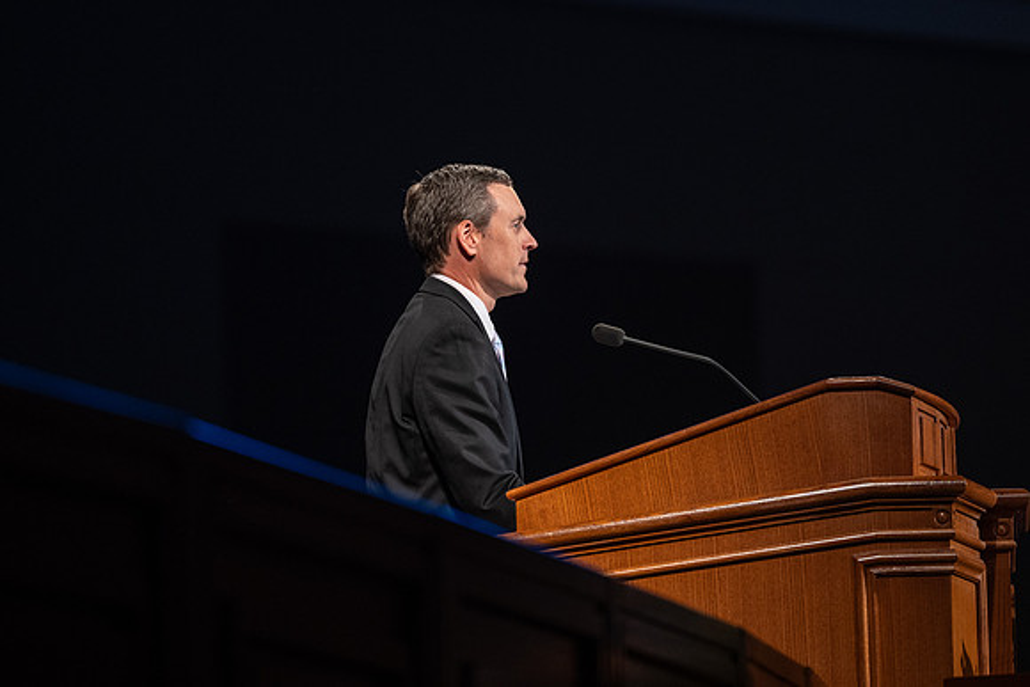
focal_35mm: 280
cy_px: 206
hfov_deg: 7.4
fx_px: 8012
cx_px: 515
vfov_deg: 4.9
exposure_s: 1/160
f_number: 2.8
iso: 640
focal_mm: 200
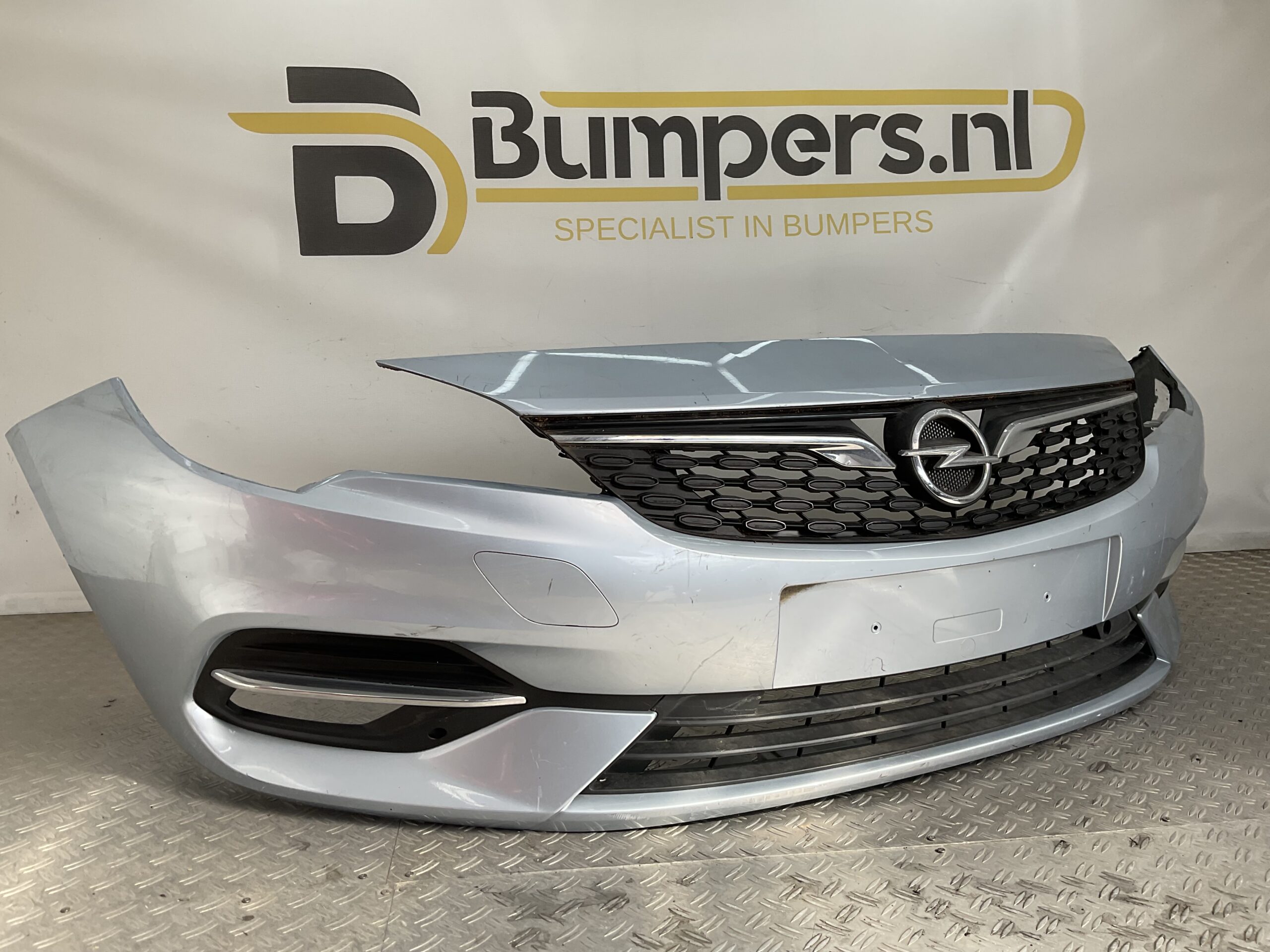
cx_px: 635
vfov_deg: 48.2
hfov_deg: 61.7
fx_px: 1064
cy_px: 476
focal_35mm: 29
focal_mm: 3
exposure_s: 1/478
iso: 16
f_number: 1.8
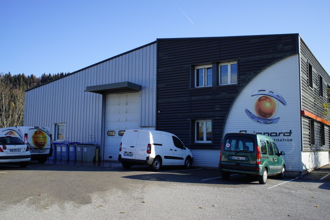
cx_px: 165
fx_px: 330
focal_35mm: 36
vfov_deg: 36.9
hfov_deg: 53.1
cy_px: 110
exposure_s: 1/80
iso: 100
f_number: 11
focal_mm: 36
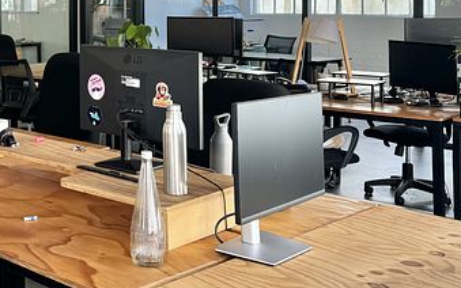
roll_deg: -0.1
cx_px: 22
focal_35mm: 60
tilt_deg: -0.2
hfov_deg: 31.9
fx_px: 754
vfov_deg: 20.9
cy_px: 0
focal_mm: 6.76
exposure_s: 1/146
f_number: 1.78
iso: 64
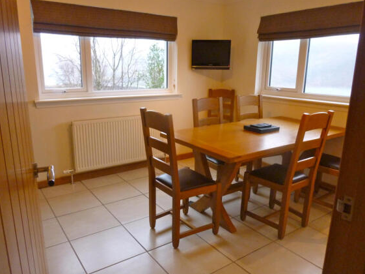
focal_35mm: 26
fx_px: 274
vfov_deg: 53.0
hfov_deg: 67.3
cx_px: 177
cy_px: 139
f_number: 3.3
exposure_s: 1/25
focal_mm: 4.5
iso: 400
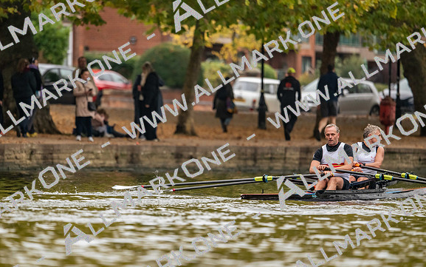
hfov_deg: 5.1
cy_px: 141
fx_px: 4761
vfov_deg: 3.2
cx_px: 213
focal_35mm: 410
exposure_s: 1/2500
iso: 2500
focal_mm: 400
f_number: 4.5
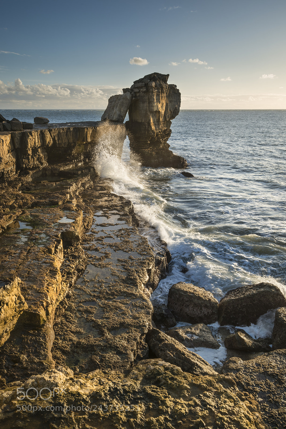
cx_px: 143
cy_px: 214
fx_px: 369
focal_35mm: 31
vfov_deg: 60.3
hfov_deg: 42.4
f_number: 16
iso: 100
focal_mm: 31
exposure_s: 1/50
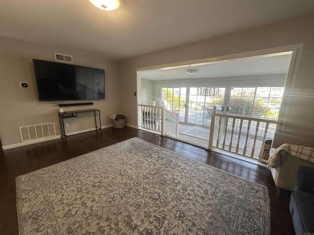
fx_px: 127
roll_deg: -0.9
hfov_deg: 102.1
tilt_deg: -11.6
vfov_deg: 85.7
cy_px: 118
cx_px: 157
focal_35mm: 14
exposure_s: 1/120
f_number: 2.2
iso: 100
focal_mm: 2.22
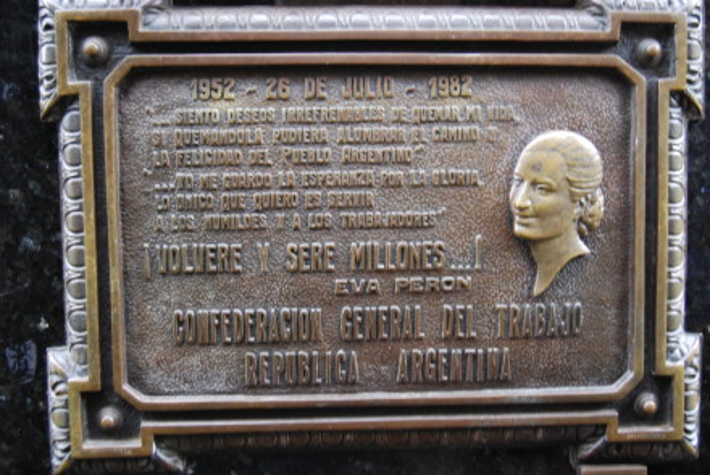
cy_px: 238
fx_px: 888
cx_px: 355
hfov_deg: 43.6
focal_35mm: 45
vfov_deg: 29.9
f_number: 4.2
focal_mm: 30
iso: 640
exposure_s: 1/30
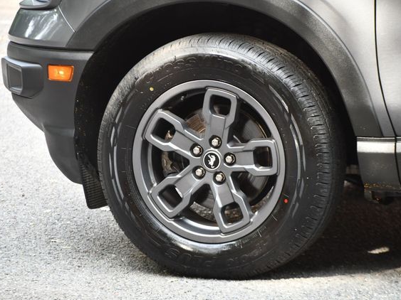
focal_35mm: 213
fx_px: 2467
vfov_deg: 7.0
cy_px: 151
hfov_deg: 9.3
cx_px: 210
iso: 640
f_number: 4.8
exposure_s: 1/250
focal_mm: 130
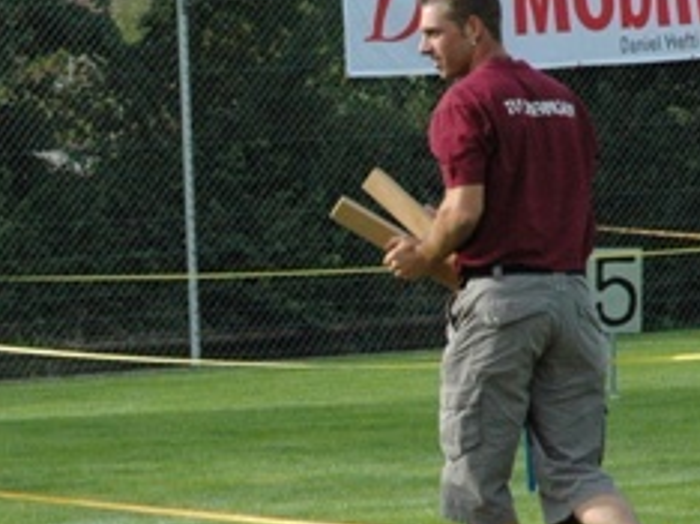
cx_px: 165
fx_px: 5576
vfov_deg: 5.4
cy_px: 385
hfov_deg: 7.2
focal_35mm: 276
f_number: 11
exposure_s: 1/500
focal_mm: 70
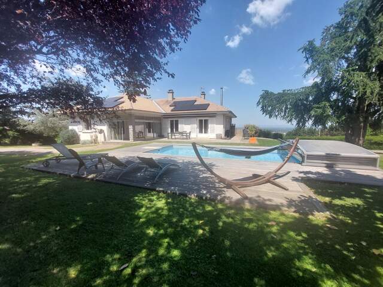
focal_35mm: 13
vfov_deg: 89.9
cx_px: 192
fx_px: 144
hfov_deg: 106.2
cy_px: 144
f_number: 2.2
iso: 50
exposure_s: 1/897
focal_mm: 1.74
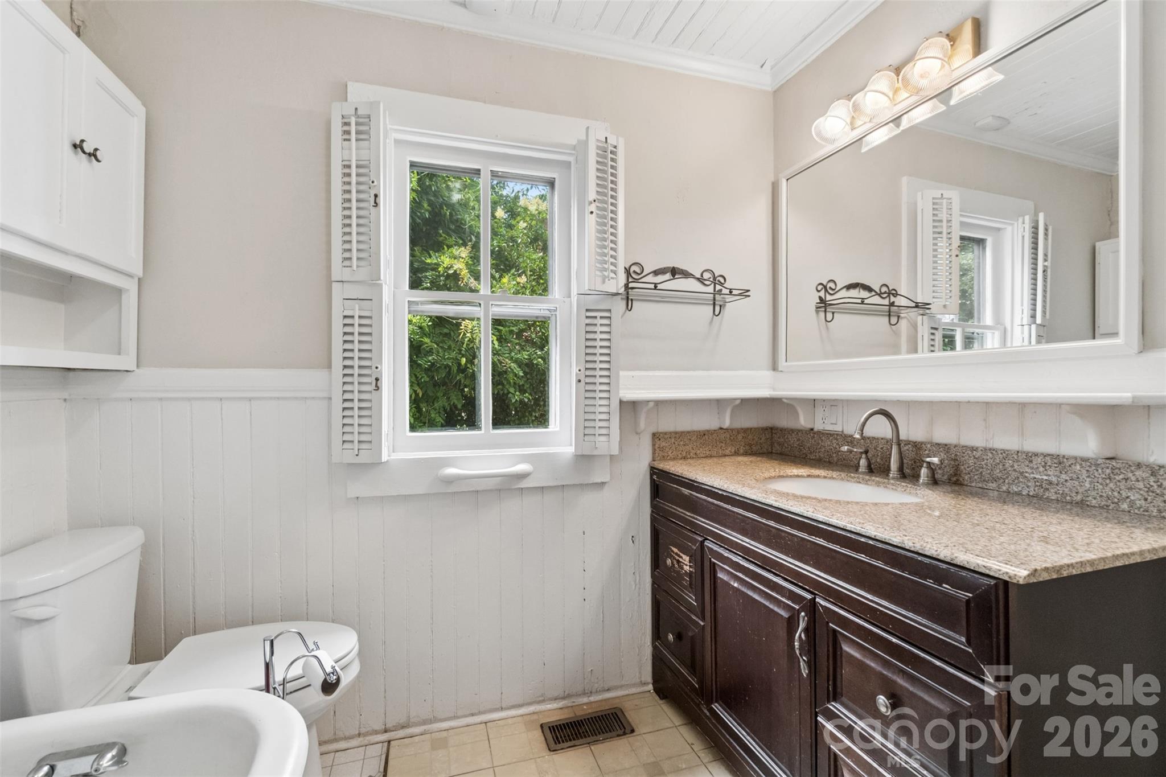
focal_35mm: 15
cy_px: 388
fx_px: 486
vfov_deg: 77.3
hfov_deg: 100.4
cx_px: 583
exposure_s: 1/30
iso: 250
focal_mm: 10
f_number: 7.1
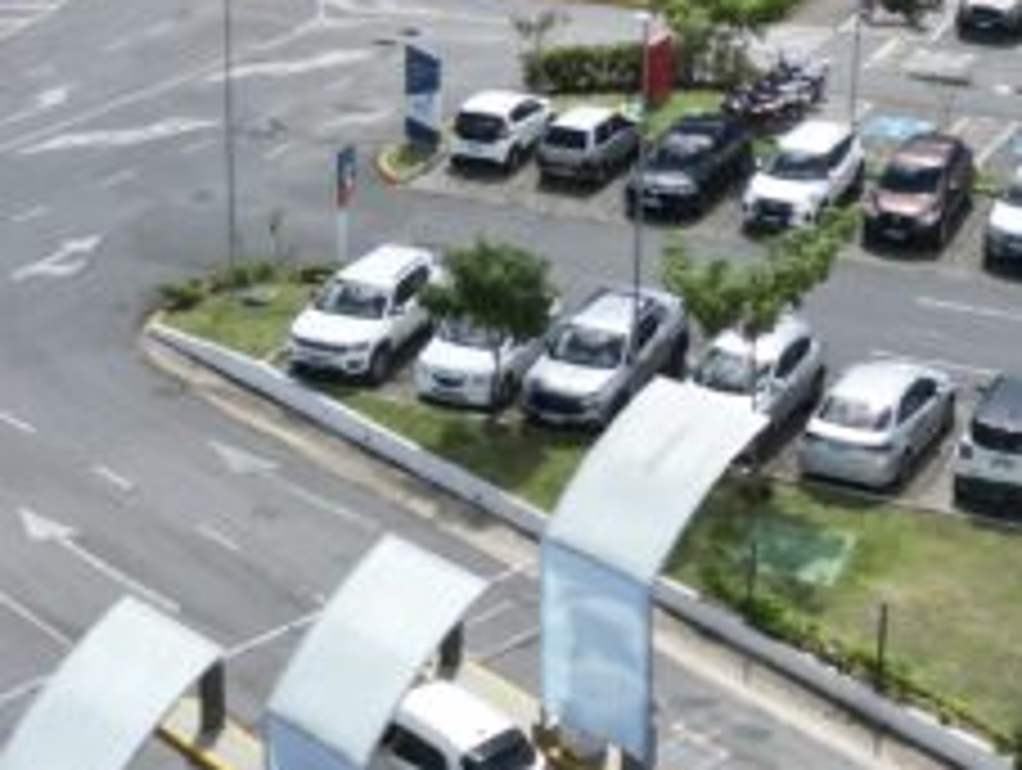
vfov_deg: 18.0
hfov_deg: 23.8
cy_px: 241
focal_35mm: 82
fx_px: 2425
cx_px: 488
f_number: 1.7
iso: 200
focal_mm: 6.72
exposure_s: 1/4000
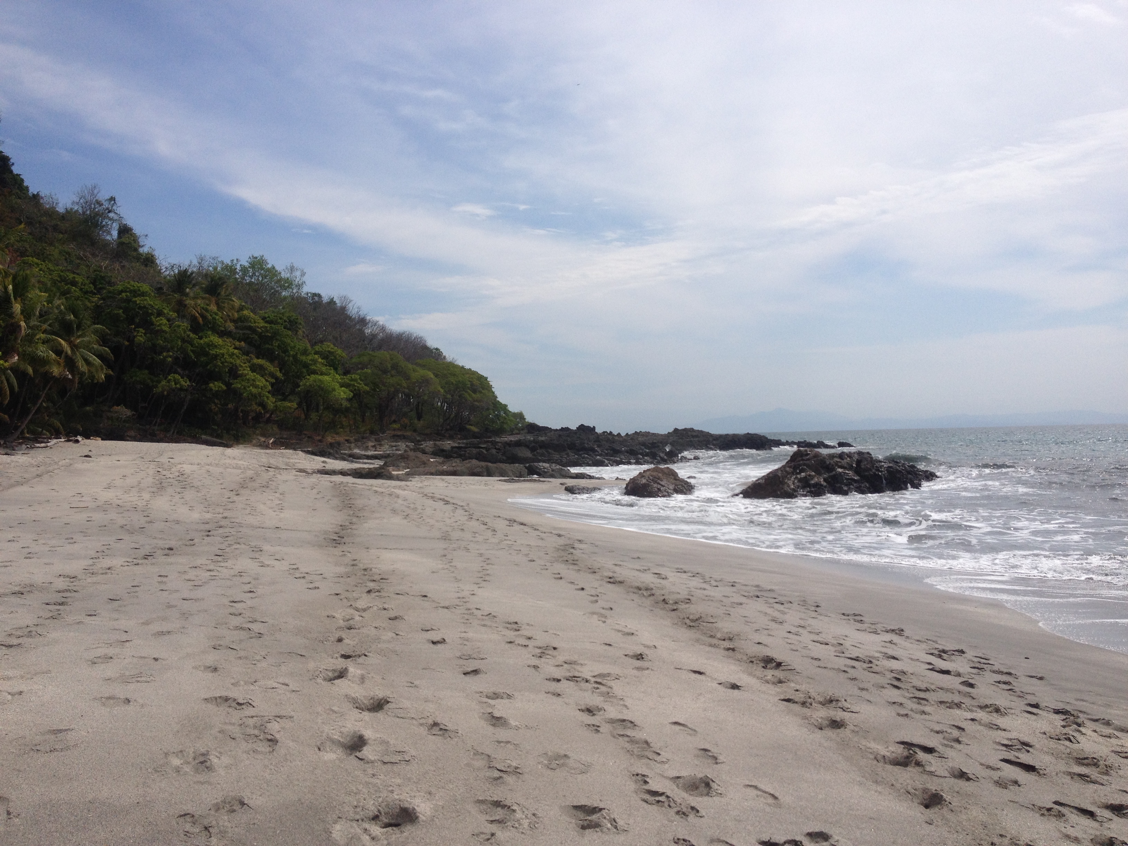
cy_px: 423
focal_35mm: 35
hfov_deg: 52.6
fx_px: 1141
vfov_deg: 40.7
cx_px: 564
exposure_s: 1/4255
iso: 50
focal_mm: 4.28
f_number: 2.4
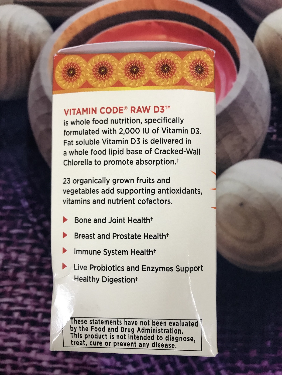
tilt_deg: -87.5
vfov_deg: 63.4
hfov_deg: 49.8
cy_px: 188
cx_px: 141
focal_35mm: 28
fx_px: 304
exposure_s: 1/17
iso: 64
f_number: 1.8
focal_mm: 3.99
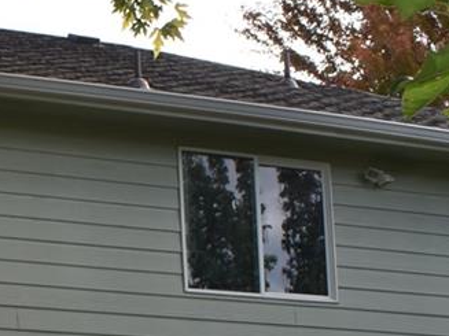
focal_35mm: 127
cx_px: -202
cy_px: 517
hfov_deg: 14.6
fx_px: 1647
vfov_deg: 11.2
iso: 100
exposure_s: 1/200
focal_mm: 18
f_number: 5.6
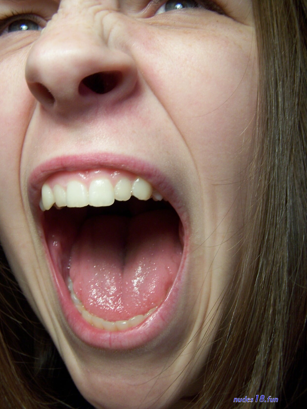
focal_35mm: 38
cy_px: 204
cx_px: 154
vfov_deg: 49.0
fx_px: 449
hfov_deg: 37.7
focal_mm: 6.3
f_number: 2.8
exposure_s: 1/60
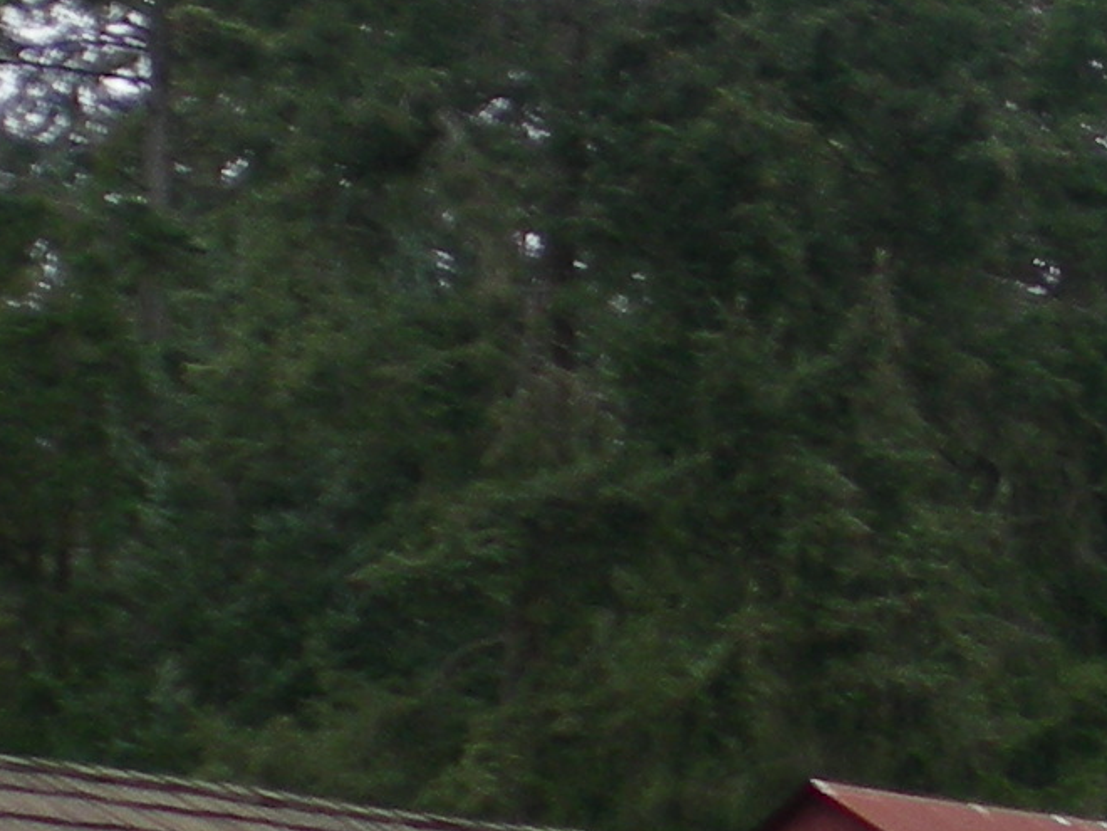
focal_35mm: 177
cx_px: 746
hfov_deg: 11.2
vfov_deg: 8.4
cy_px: 635
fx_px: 5660
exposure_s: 1/177
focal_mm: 6.3
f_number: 3.1
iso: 50
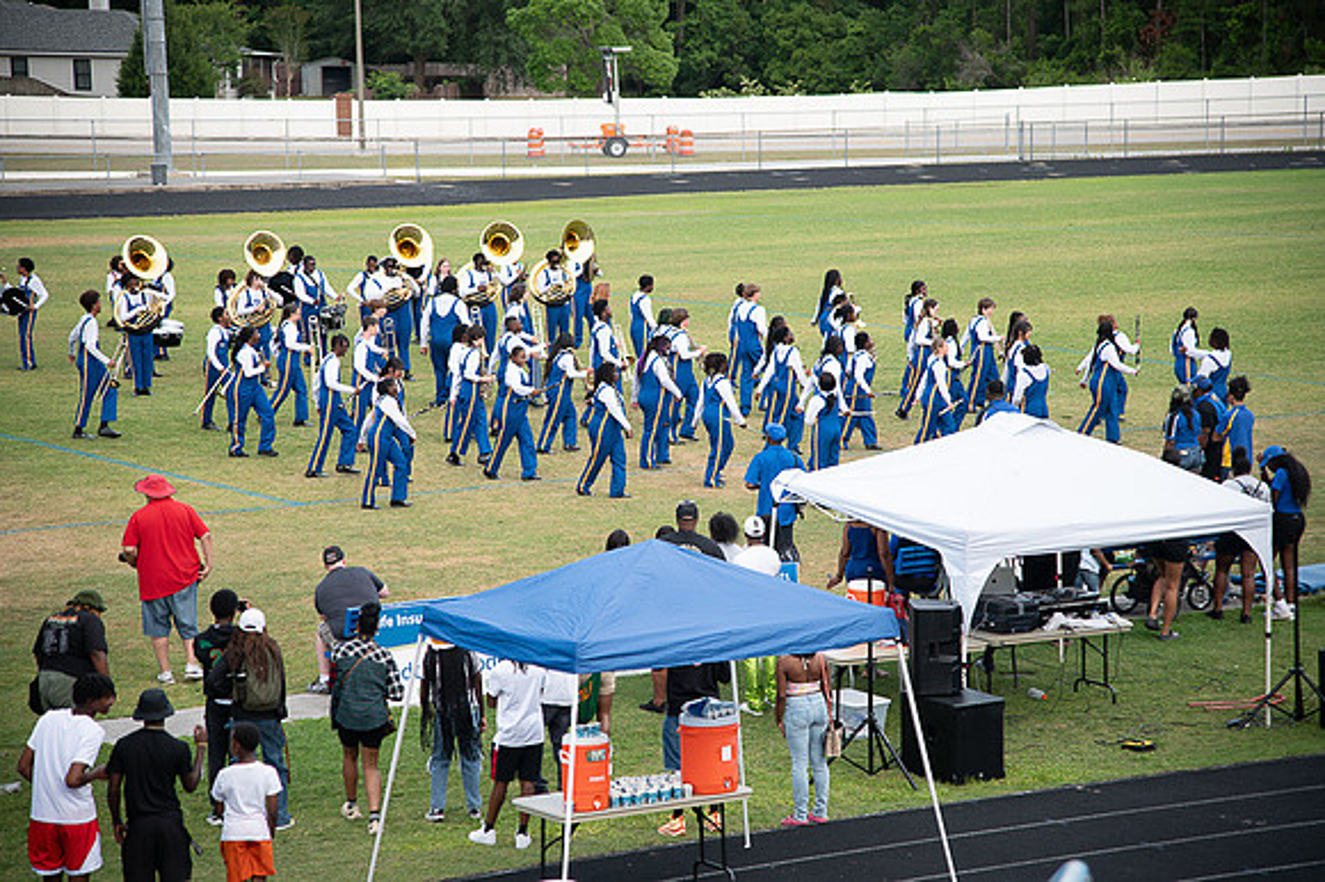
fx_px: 4046
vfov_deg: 12.4
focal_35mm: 110
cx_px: 662
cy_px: 441
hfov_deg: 18.6
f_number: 4
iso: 400
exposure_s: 1/200
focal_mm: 110
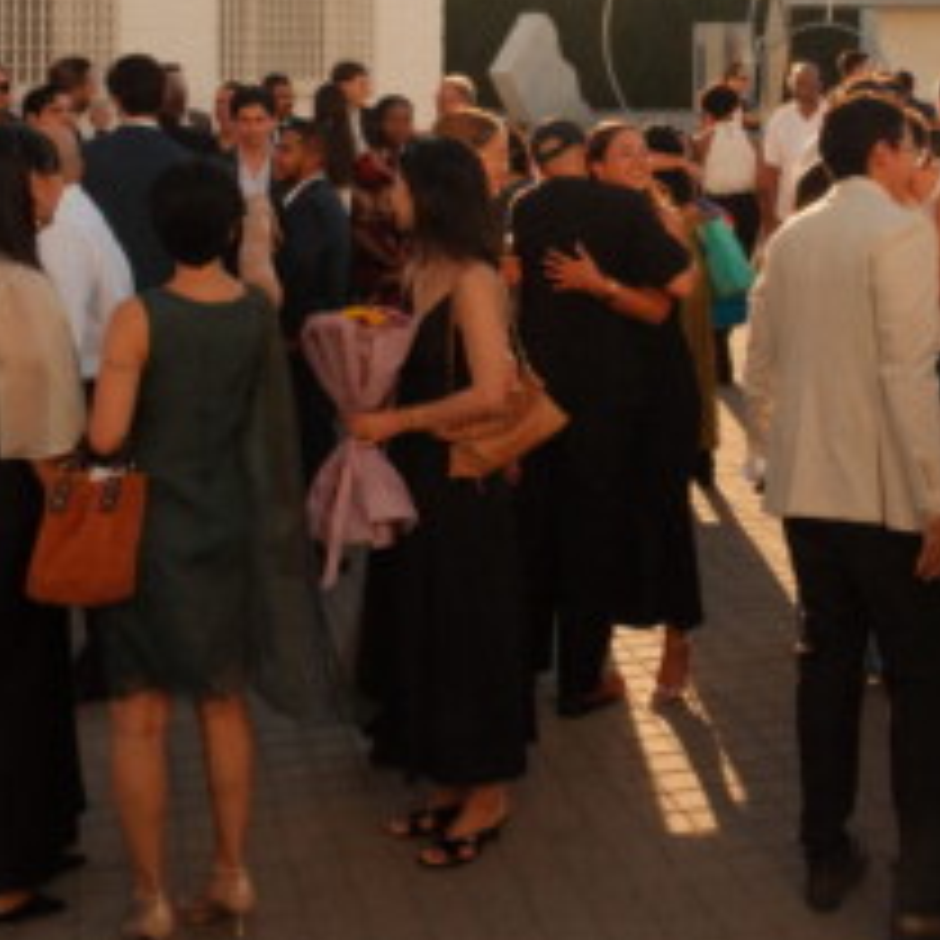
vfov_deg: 31.2
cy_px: 79
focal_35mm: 52
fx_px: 1598
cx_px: 558
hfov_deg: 32.7
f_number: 20
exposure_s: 1/500
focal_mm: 22.3
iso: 4000
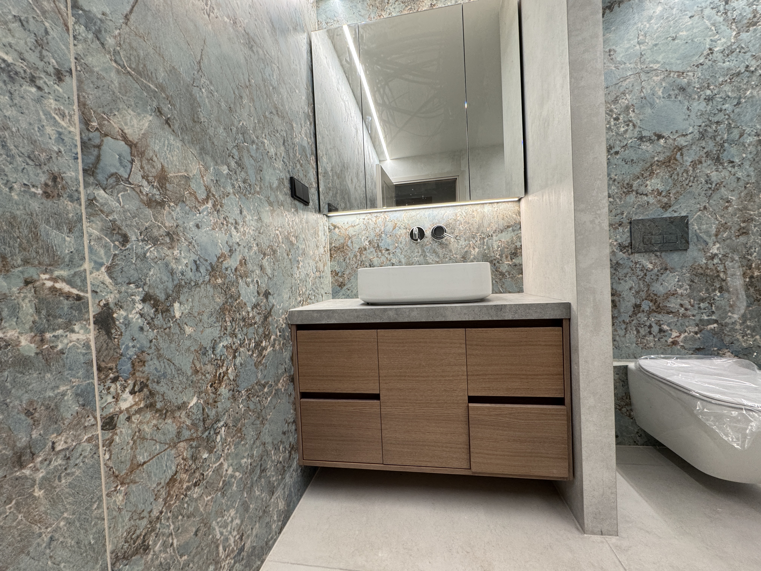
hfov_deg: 102.1
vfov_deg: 85.7
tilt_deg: -1.9
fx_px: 308
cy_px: 286
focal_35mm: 14
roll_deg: +2.8
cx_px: 380
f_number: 2.2
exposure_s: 1/99
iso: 160
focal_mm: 2.22
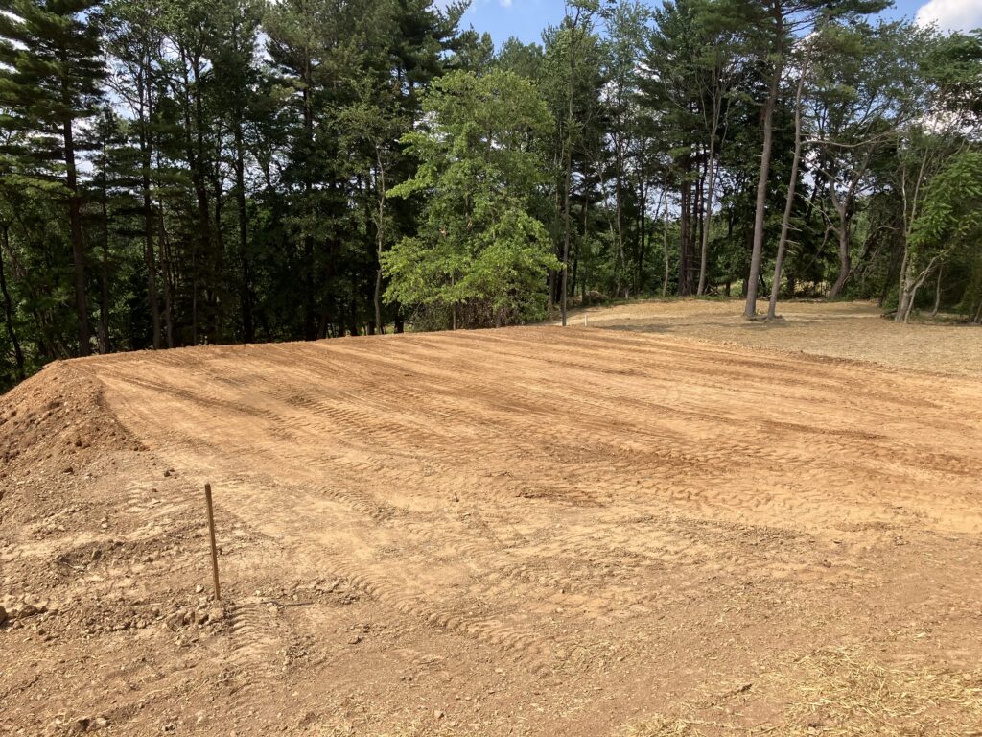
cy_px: 368
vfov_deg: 49.7
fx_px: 794
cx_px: 491
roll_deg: -1.7
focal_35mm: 28
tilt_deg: -9.0
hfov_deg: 63.4
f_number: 1.8
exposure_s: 1/1946
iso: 32
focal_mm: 3.99
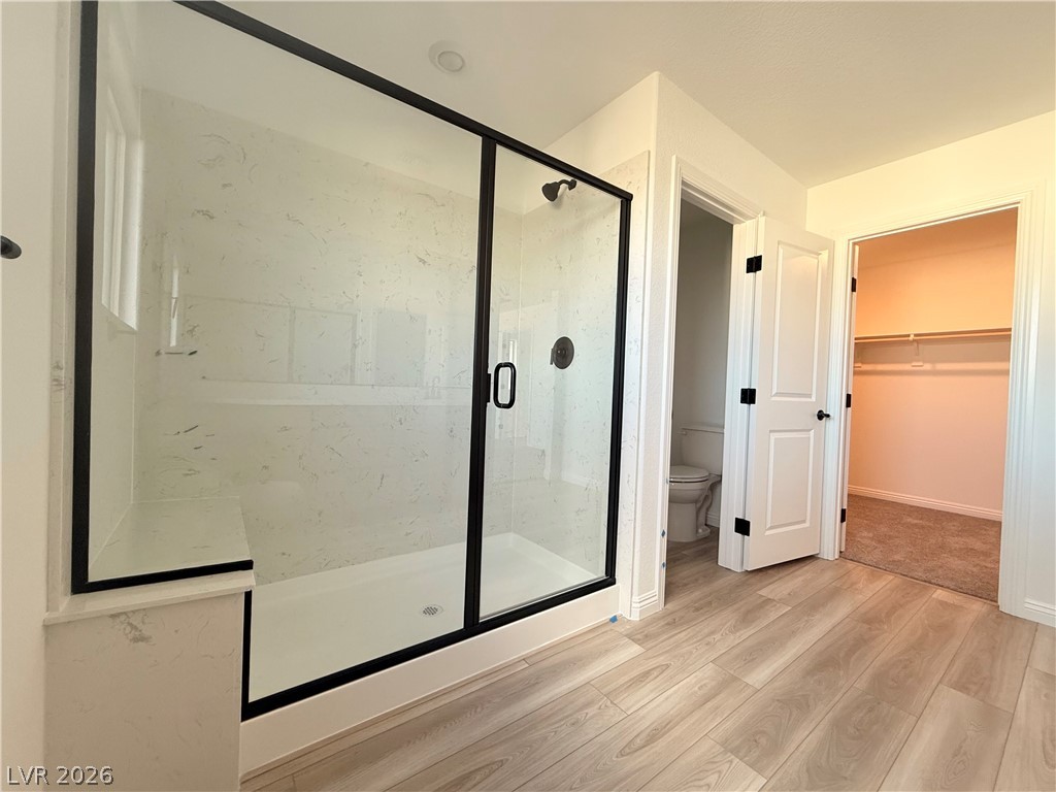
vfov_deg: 85.7
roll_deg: -2.0
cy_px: 396
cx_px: 528
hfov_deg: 102.1
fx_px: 427
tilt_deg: -1.0
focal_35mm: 14
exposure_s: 1/120
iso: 200
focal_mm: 2.22
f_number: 2.2
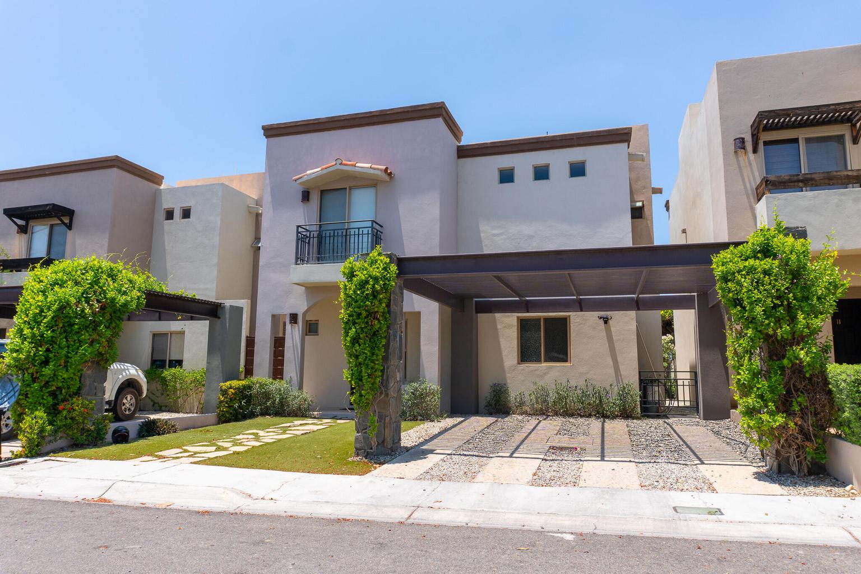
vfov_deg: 53.1
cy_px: 287
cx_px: 430
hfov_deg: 73.7
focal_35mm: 24
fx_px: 574
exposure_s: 1/400
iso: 100
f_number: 9
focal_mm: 16
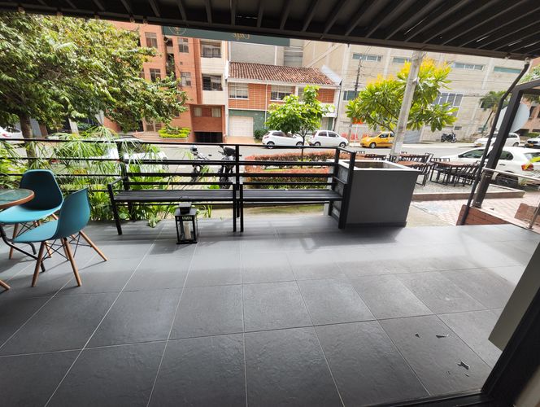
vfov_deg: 85.8
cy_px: 204
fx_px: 219
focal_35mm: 14
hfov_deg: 102.0
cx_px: 270
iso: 70
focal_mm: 2.16
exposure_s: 1/120
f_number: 2.2
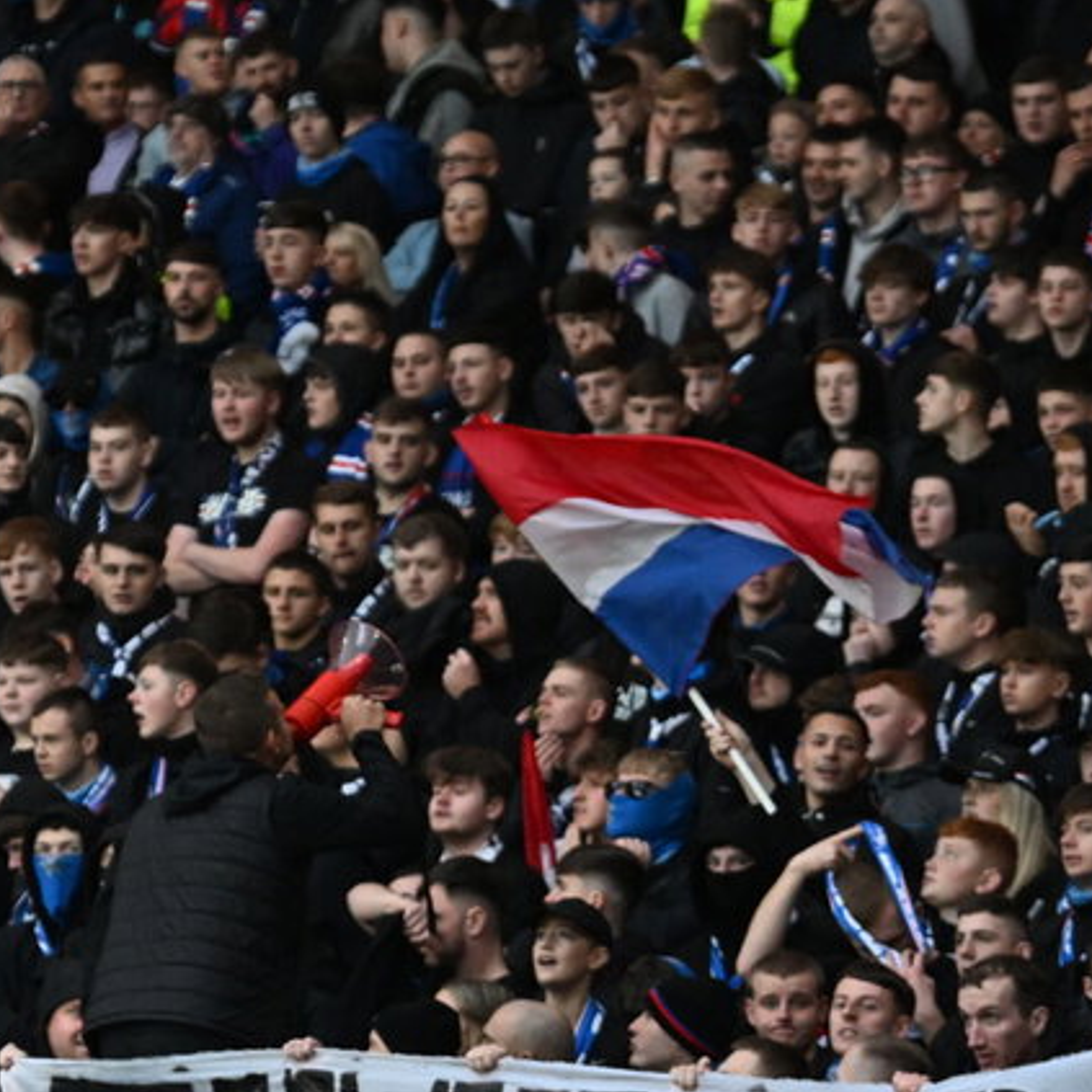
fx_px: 15490
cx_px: -116
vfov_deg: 4.0
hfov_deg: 4.0
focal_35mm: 434
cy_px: 611
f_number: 2.8
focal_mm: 135
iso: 2000
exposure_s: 1/1000
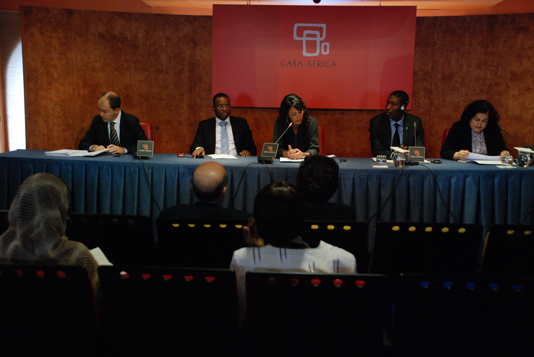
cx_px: 267
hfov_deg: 41.1
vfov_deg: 28.2
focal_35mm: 48
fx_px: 713
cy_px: 178
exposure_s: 1/40
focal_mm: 32
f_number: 4.2
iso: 1000
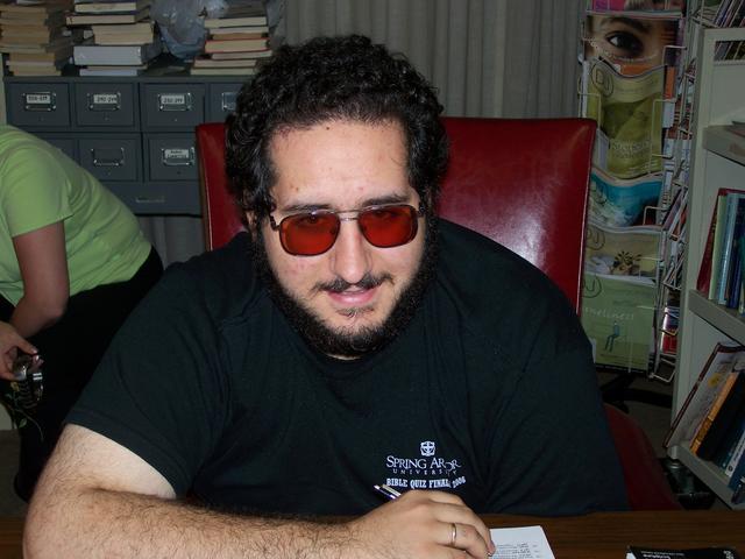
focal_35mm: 62
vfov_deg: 23.7
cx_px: 372
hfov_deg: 31.2
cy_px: 280
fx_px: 1334
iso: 64
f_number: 3.2
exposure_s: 1/80
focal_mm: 10.3
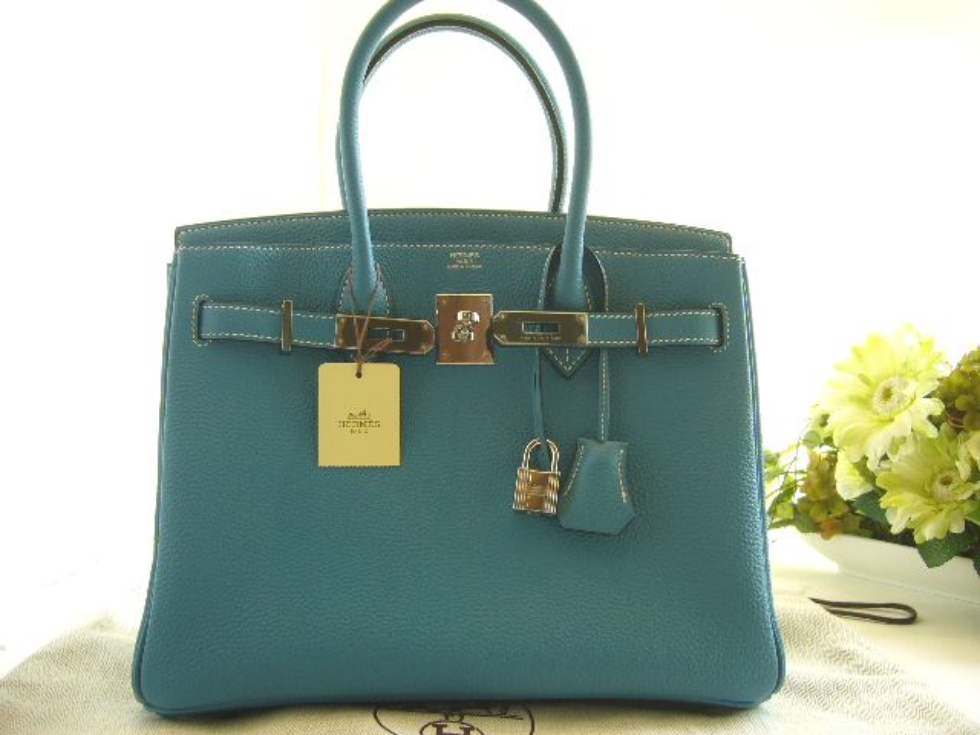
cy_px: 368
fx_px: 991
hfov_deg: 52.6
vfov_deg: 40.7
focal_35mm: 35
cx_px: 490
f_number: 2.8
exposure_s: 1/40
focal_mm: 5.8
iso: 80
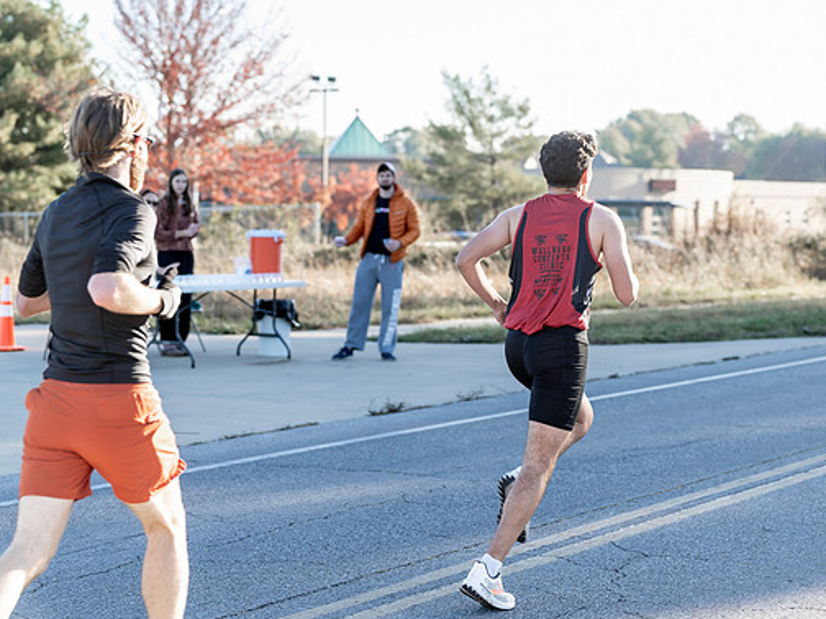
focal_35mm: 84
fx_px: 2004
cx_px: 516
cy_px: 234
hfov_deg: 23.2
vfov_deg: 17.5
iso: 160
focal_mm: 62
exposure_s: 1/400
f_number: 2.8
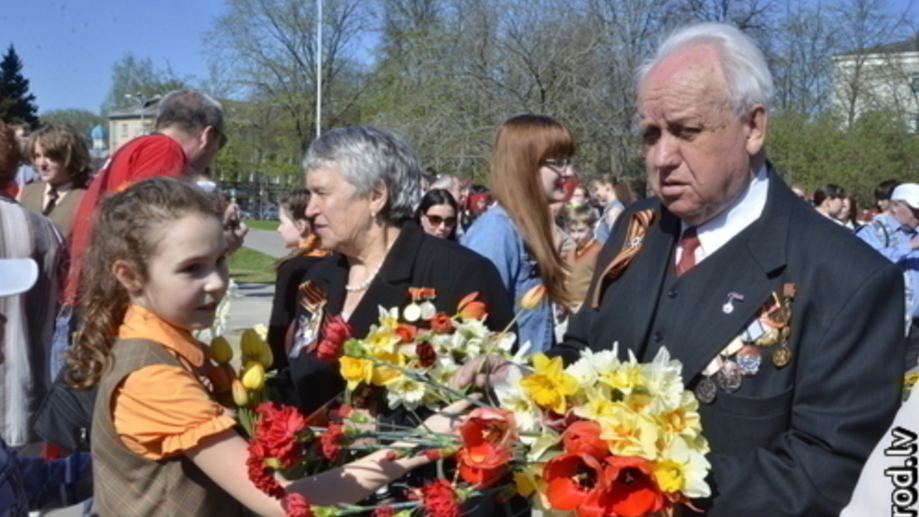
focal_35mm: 38
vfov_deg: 31.1
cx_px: 457
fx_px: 926
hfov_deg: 52.8
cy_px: 301
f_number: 22
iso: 800
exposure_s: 1/250
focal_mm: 24
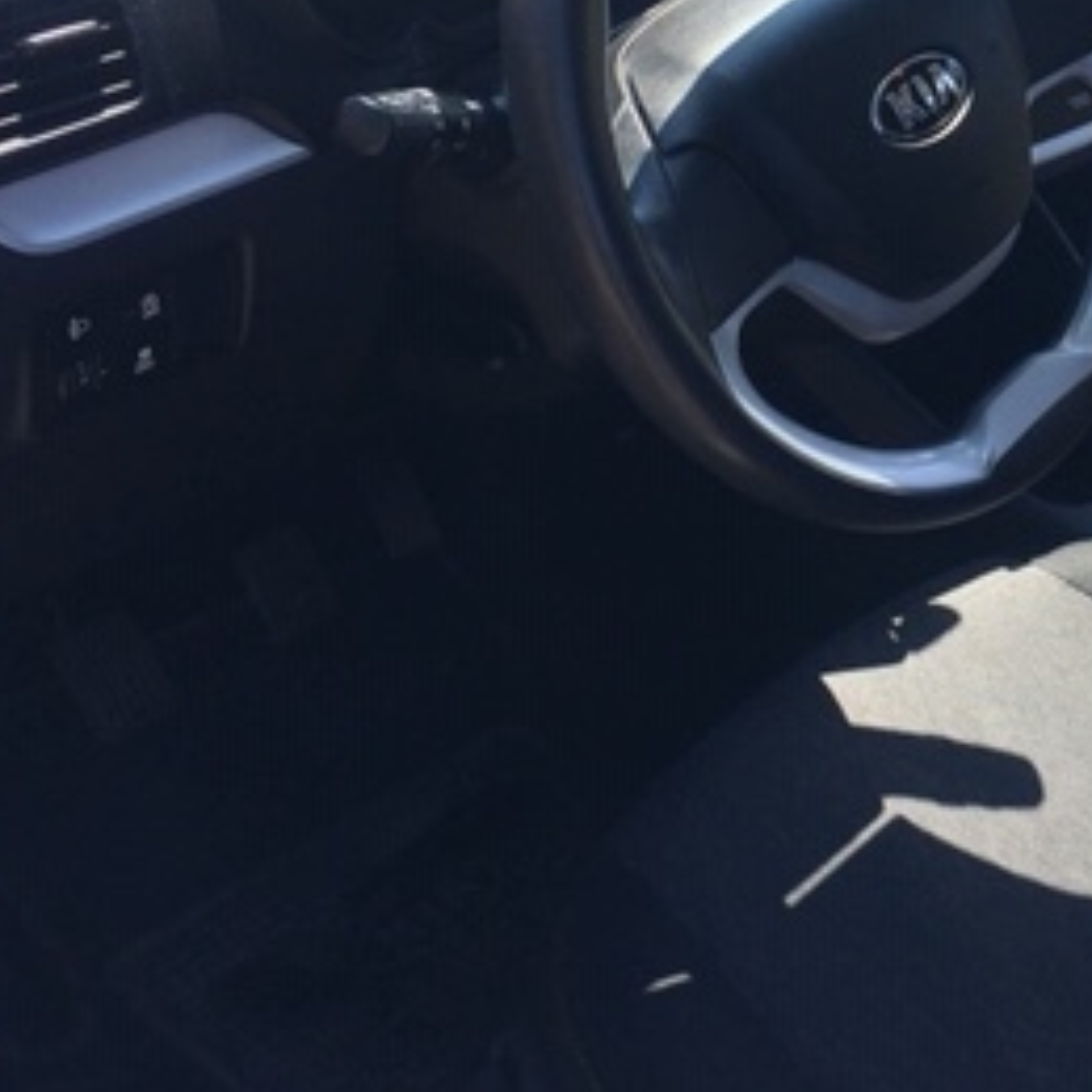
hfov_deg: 25.9
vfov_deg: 26.6
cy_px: 155
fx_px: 2248
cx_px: 1084
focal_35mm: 63
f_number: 2.2
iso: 25
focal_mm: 4.15
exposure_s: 1/420
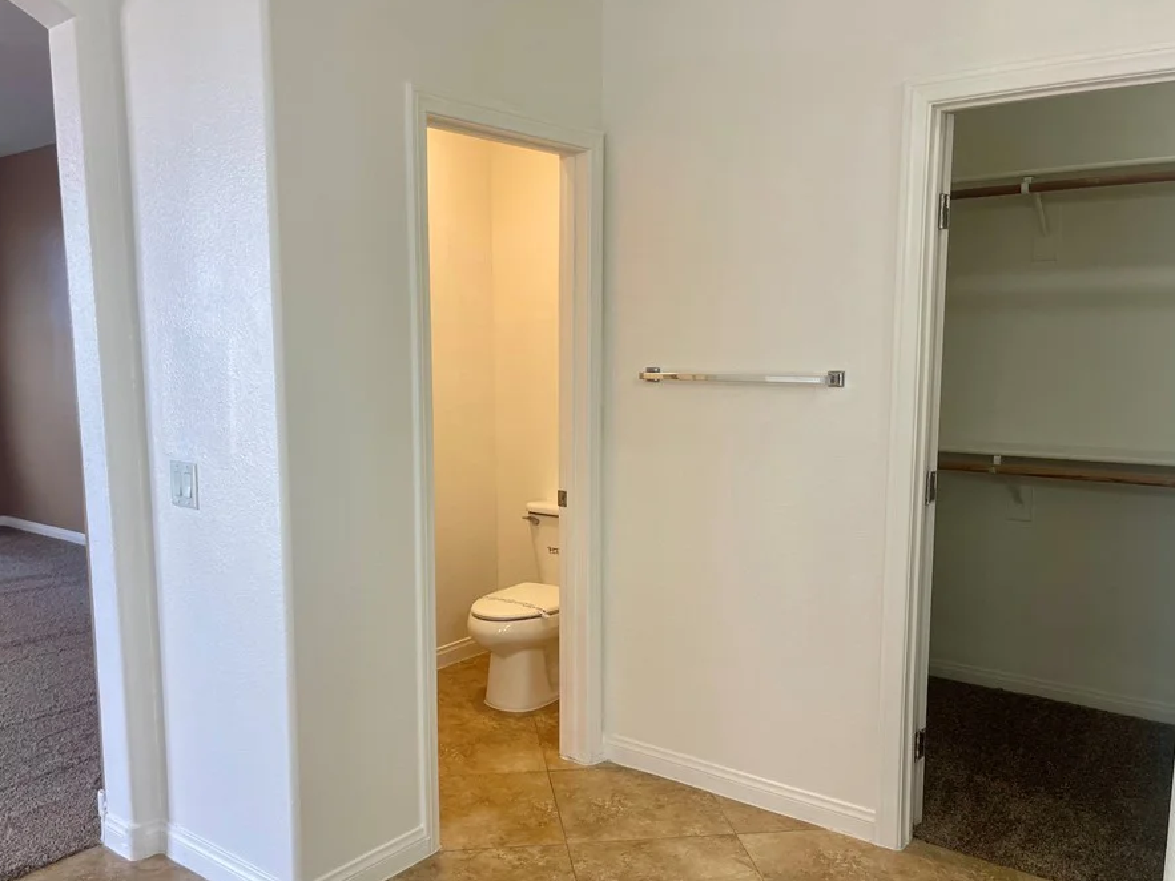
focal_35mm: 29
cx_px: 547
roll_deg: -0.3
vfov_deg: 48.2
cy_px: 476
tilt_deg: -6.8
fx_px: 984
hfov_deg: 61.6
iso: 100
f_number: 1.6
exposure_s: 1/120
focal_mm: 5.1
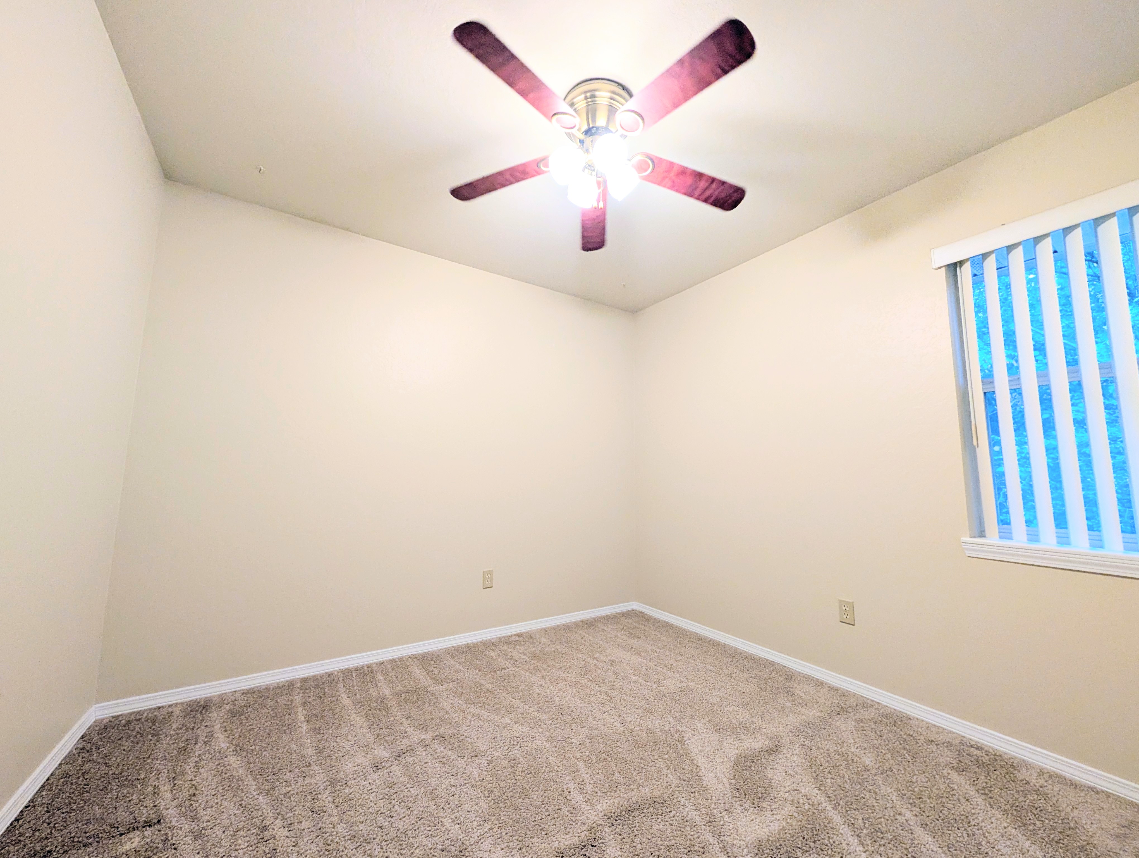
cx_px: 570
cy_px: 429
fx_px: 395
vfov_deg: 94.6
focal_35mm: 12
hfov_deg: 110.5
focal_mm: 2.02
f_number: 1.7
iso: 165
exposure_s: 1/120
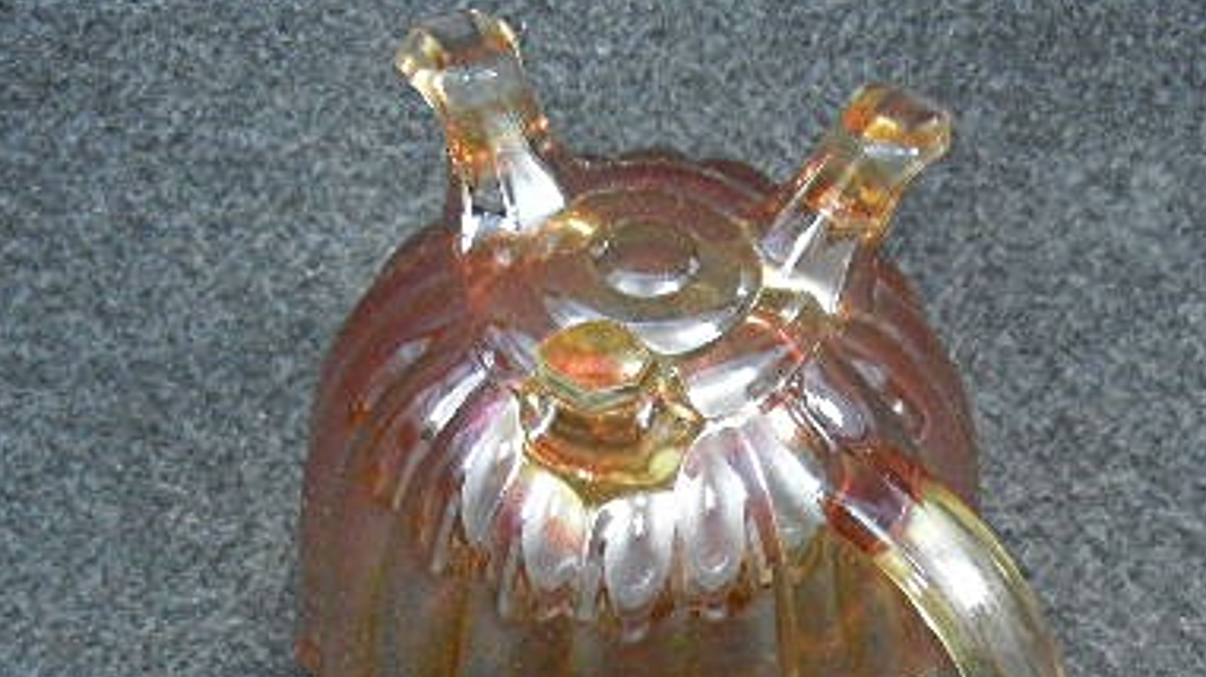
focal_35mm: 108
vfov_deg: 11.2
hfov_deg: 19.8
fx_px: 3452
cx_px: 750
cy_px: 516
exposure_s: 1/30
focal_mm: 10.6
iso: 800
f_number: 4
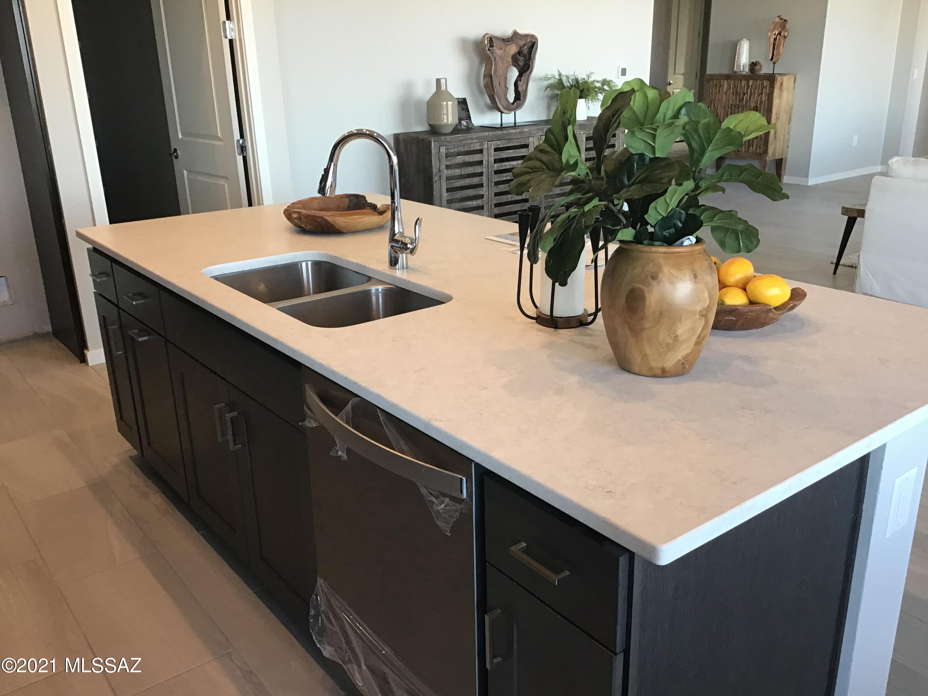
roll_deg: +0.8
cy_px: 348
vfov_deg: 45.4
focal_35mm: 31
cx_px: 464
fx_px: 831
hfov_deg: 58.4
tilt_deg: -19.9
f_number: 2.4
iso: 64
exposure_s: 1/30
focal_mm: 3.3
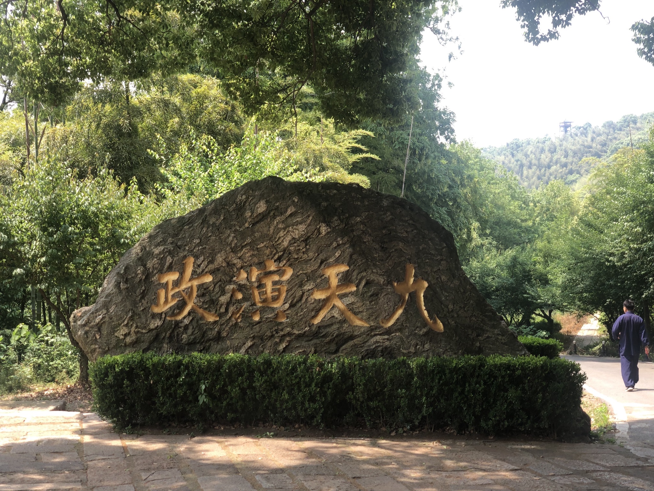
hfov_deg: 36.8
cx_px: 327
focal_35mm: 52
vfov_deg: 28.0
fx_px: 982
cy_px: 246
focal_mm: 6
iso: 16
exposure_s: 1/150
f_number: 2.4
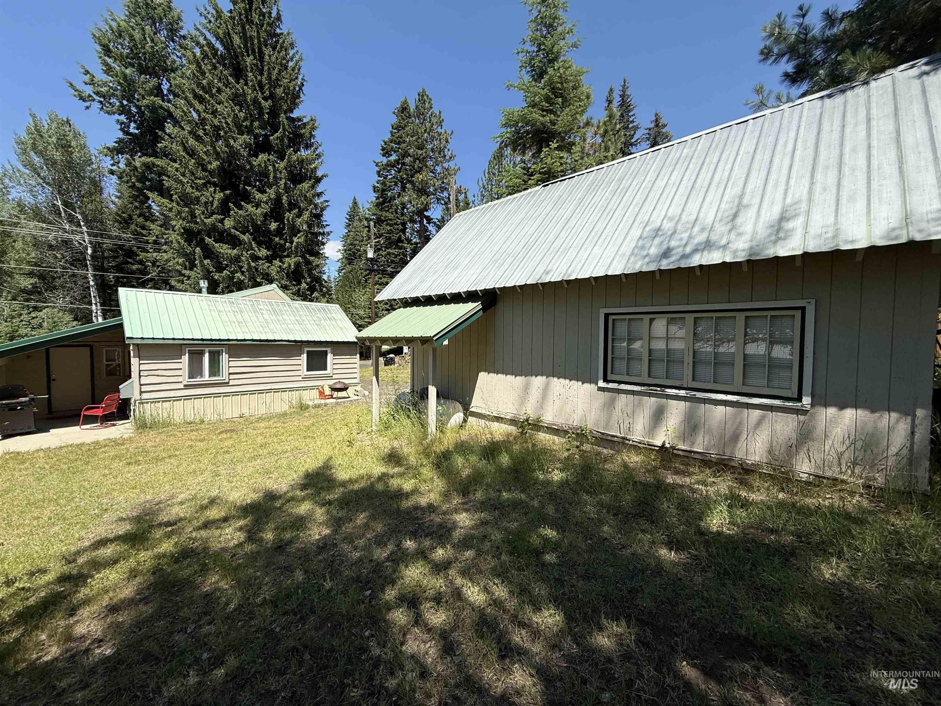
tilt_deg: -2.4
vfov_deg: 85.7
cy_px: 353
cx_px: 470
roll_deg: -0.7
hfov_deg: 102.1
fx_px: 381
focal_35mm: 14
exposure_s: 1/1961
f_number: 2.2
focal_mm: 2.22
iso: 50
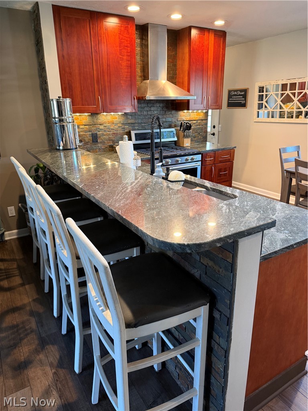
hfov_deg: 56.8
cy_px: 206
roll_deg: +0.4
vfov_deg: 71.6
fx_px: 285
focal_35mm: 24
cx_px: 154
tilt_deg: -18.8
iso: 320
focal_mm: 6.76
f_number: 1.78
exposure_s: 1/60
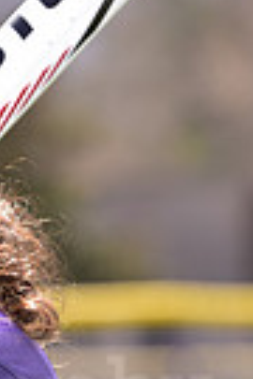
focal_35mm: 687
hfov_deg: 2.0
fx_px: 7242
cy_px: 371
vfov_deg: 3.0
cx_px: -159
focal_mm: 160
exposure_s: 1/250
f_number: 5
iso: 80
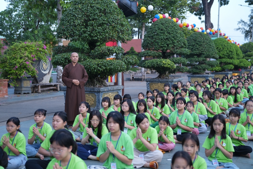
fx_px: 344
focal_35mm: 49
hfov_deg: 40.3
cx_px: 126
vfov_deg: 27.5
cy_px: 84
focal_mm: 49
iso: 250
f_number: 2.5
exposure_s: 1/100
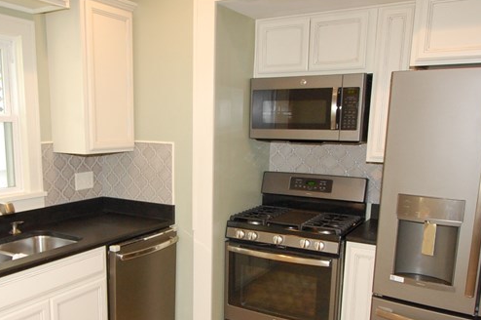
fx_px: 440
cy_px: 189
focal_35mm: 33
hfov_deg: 56.6
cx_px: 180
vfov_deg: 39.7
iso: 800
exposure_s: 1/60
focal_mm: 10
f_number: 5.6
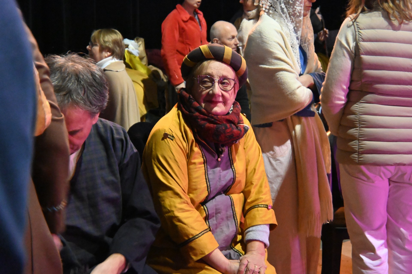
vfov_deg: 18.2
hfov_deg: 27.0
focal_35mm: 75
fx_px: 858
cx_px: 206
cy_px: 137
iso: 12800
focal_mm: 50
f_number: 6.3
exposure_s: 1/30
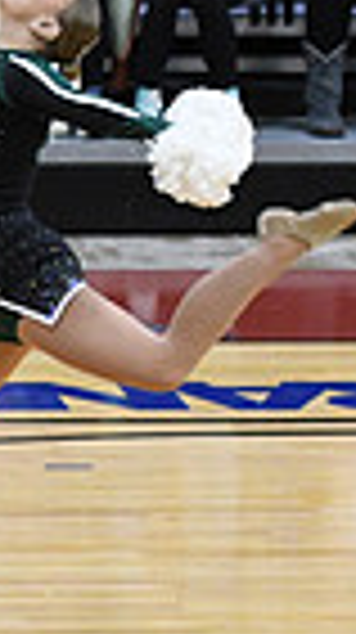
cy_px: 645
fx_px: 9241
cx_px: -775
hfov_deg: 2.2
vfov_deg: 3.9
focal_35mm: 549
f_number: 2.8
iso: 3200
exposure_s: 1/400
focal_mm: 85
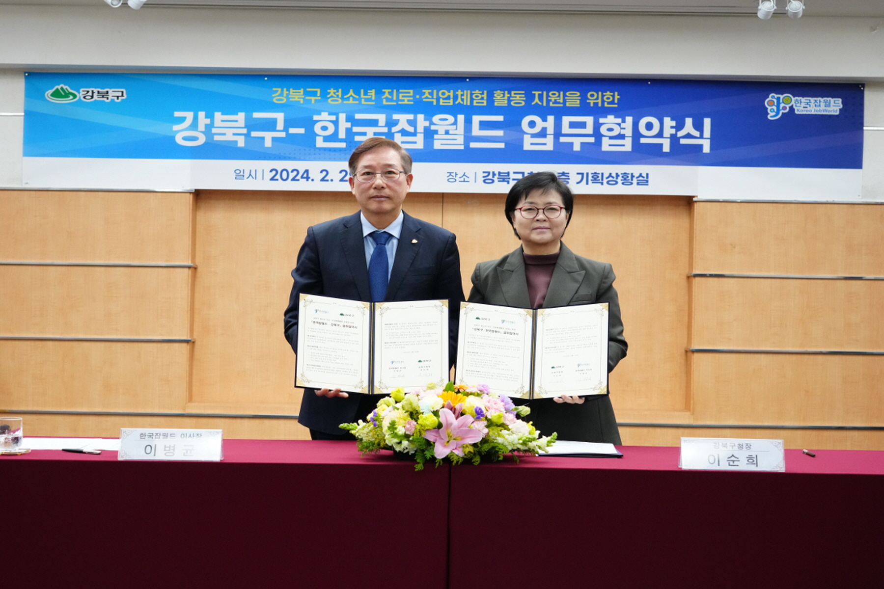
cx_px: 442
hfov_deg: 38.9
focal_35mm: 51
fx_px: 1252
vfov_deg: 26.5
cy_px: 294
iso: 4000
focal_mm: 51
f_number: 5
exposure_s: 1/200
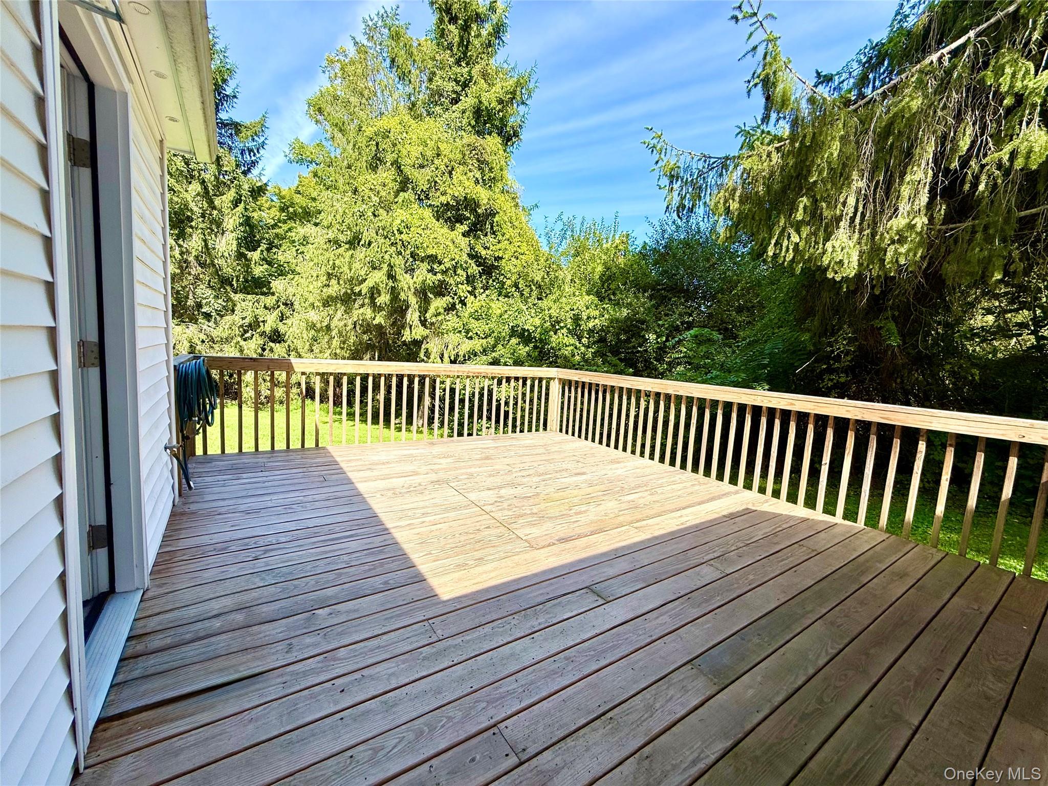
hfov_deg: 102.1
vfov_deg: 85.7
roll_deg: -3.7
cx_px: 524
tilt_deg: -5.7
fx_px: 424
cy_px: 393
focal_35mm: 14
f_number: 2.2
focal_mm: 2.22
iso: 50
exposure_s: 1/955
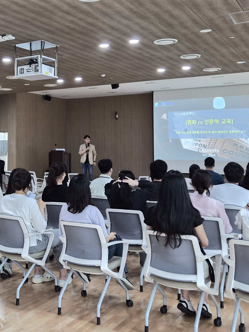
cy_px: 128
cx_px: 45
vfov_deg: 41.8
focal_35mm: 45
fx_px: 432
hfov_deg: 31.3
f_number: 1.8
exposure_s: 1/120
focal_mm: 5.4
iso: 320
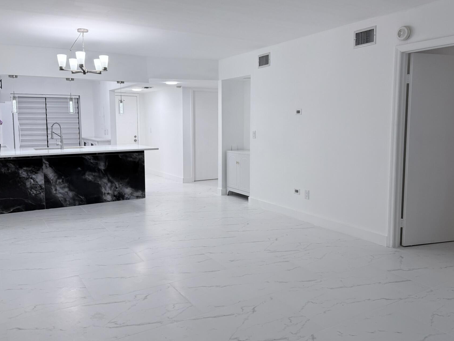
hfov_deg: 61.7
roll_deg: +0.2
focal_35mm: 29
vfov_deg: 48.2
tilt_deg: -5.4
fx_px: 380
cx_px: 221
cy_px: 157
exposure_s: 1/158
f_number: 1.78
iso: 125
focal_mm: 6.76
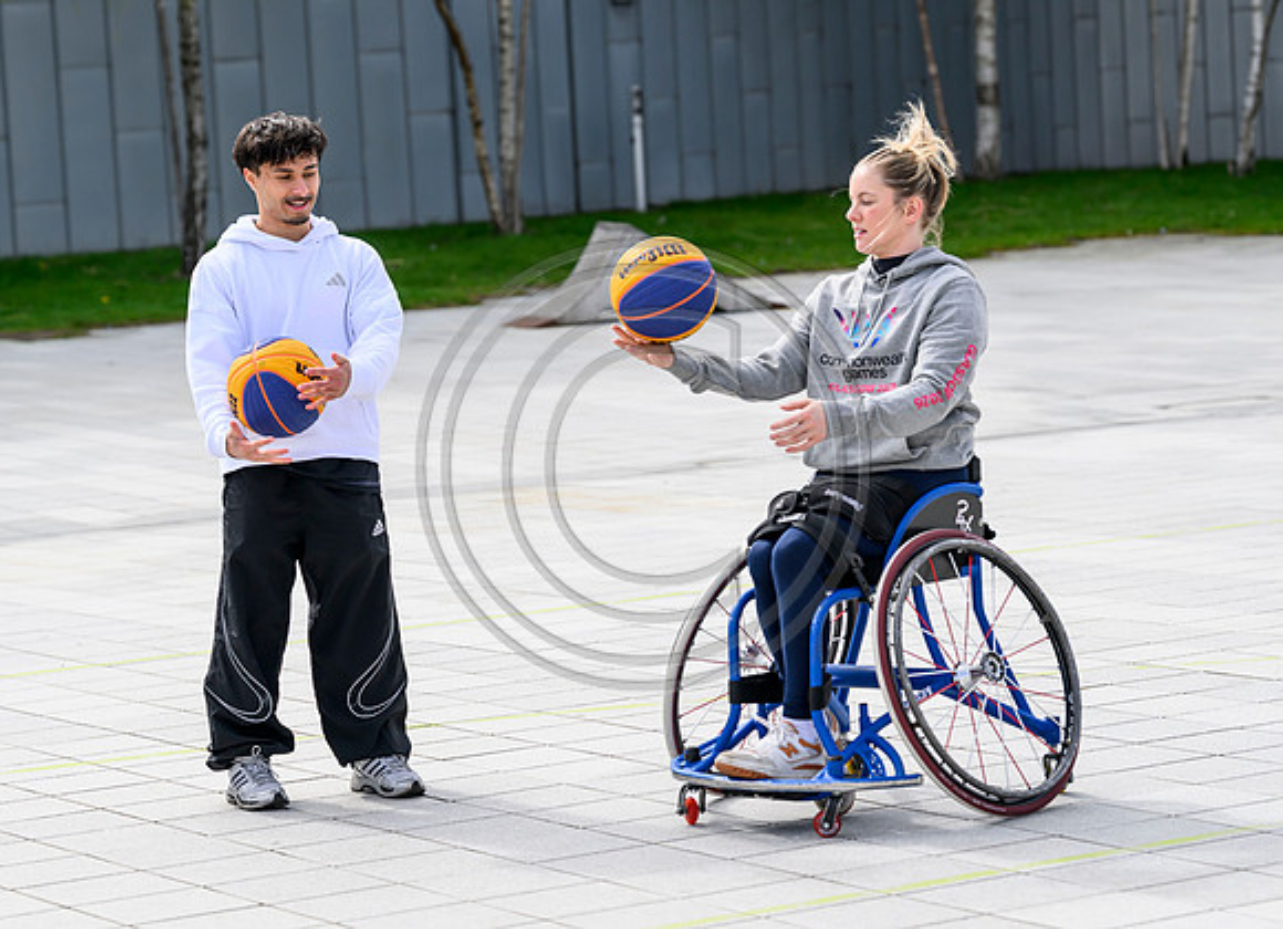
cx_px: 604
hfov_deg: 18.0
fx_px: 4052
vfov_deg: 13.1
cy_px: 482
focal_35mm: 111
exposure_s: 1/3200
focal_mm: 90
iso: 400
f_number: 3.5
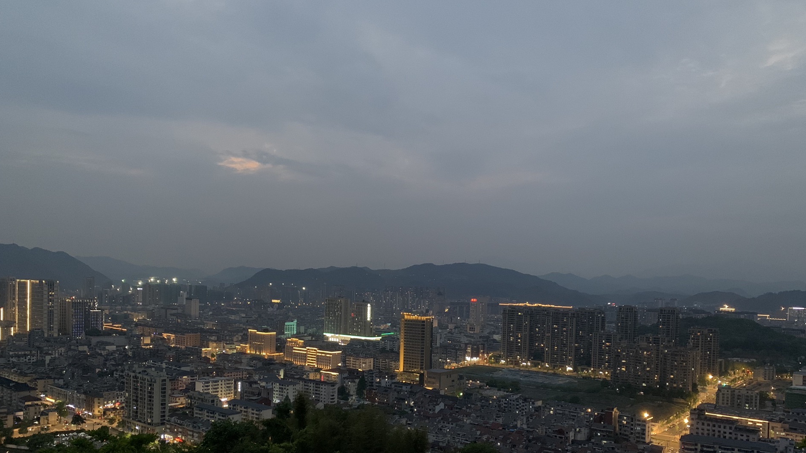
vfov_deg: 38.4
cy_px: 313
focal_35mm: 30
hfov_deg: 64.3
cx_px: 416
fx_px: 641
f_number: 1.8
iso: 800
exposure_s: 1/30
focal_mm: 4.25
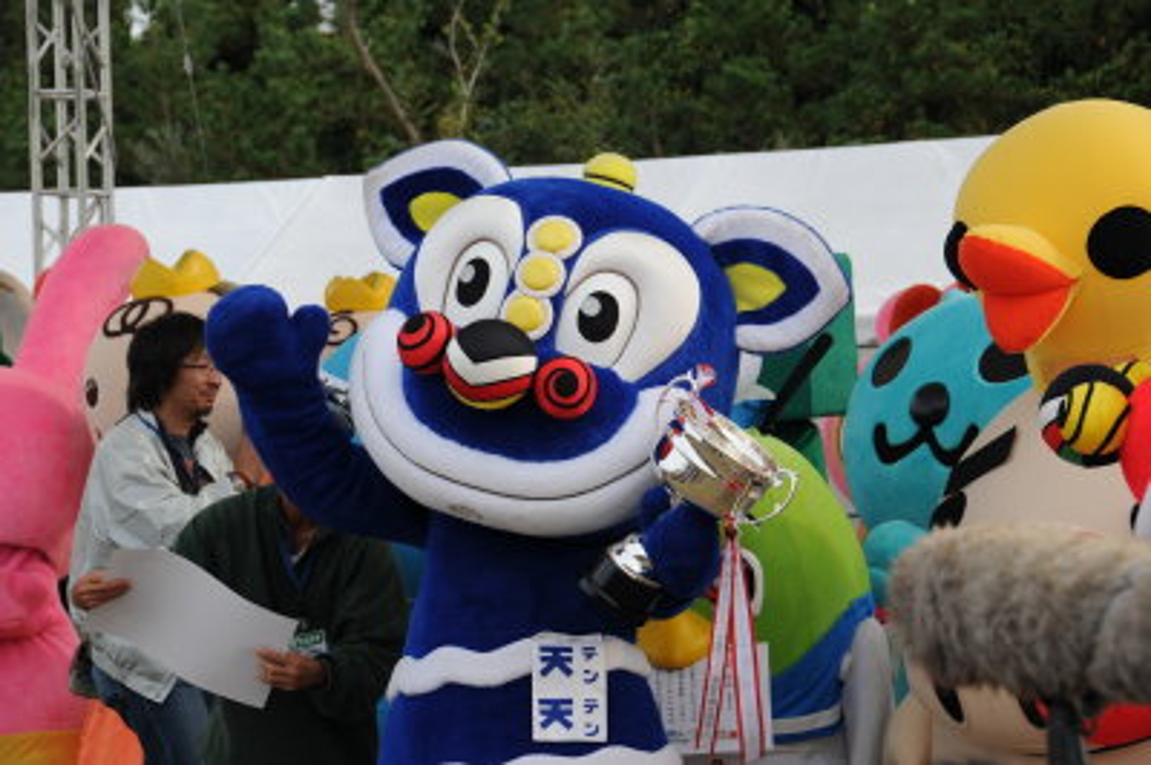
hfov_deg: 19.5
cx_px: 576
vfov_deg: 13.0
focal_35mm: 105
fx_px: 3354
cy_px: 382
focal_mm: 70
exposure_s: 1/250
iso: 200
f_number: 8
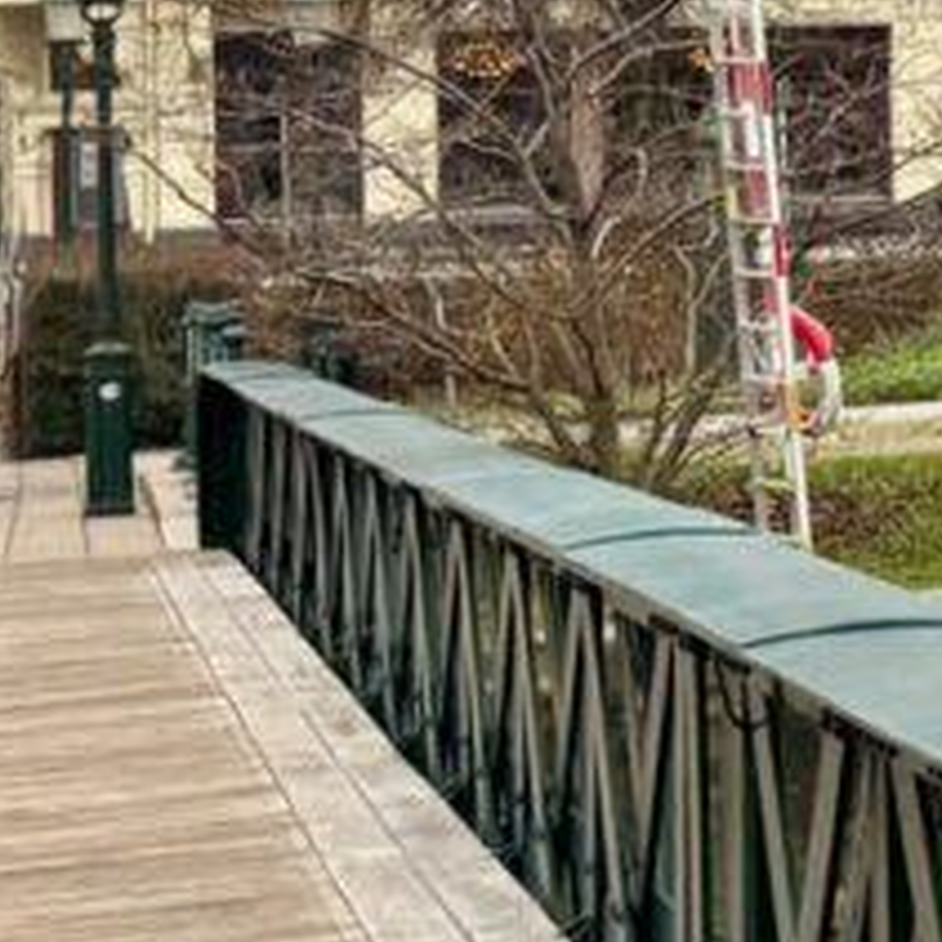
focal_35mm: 103
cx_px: 1978
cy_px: -375
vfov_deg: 15.8
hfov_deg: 13.9
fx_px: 3171
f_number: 1.78
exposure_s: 1/245
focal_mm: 6.76
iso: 64
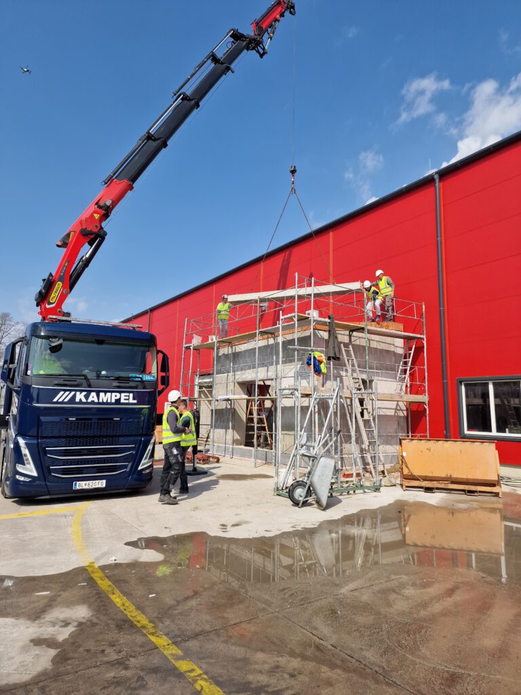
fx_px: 462
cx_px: 260
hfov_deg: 58.9
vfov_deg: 73.9
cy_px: 348
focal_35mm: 23
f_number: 1.8
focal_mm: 6.4
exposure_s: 1/1740
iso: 50
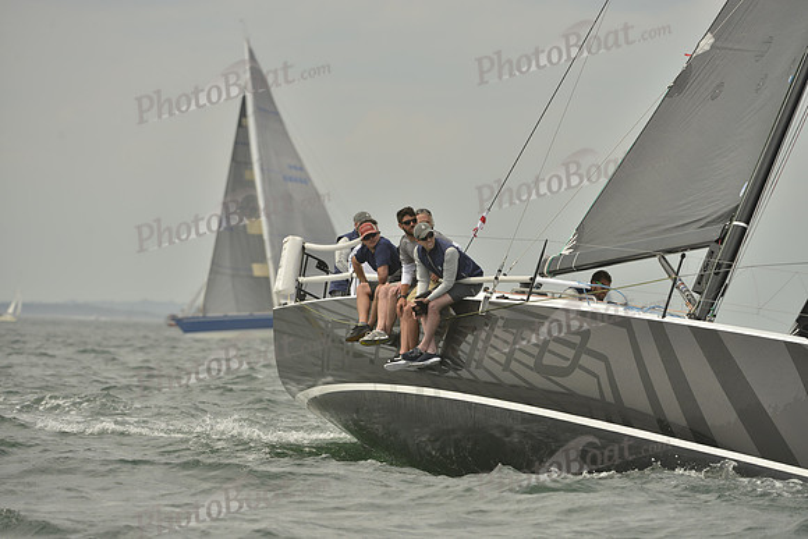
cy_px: 270
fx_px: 6959
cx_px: 404
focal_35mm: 310
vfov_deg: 4.4
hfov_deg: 6.6
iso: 280
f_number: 6.3
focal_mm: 310
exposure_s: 1/1250
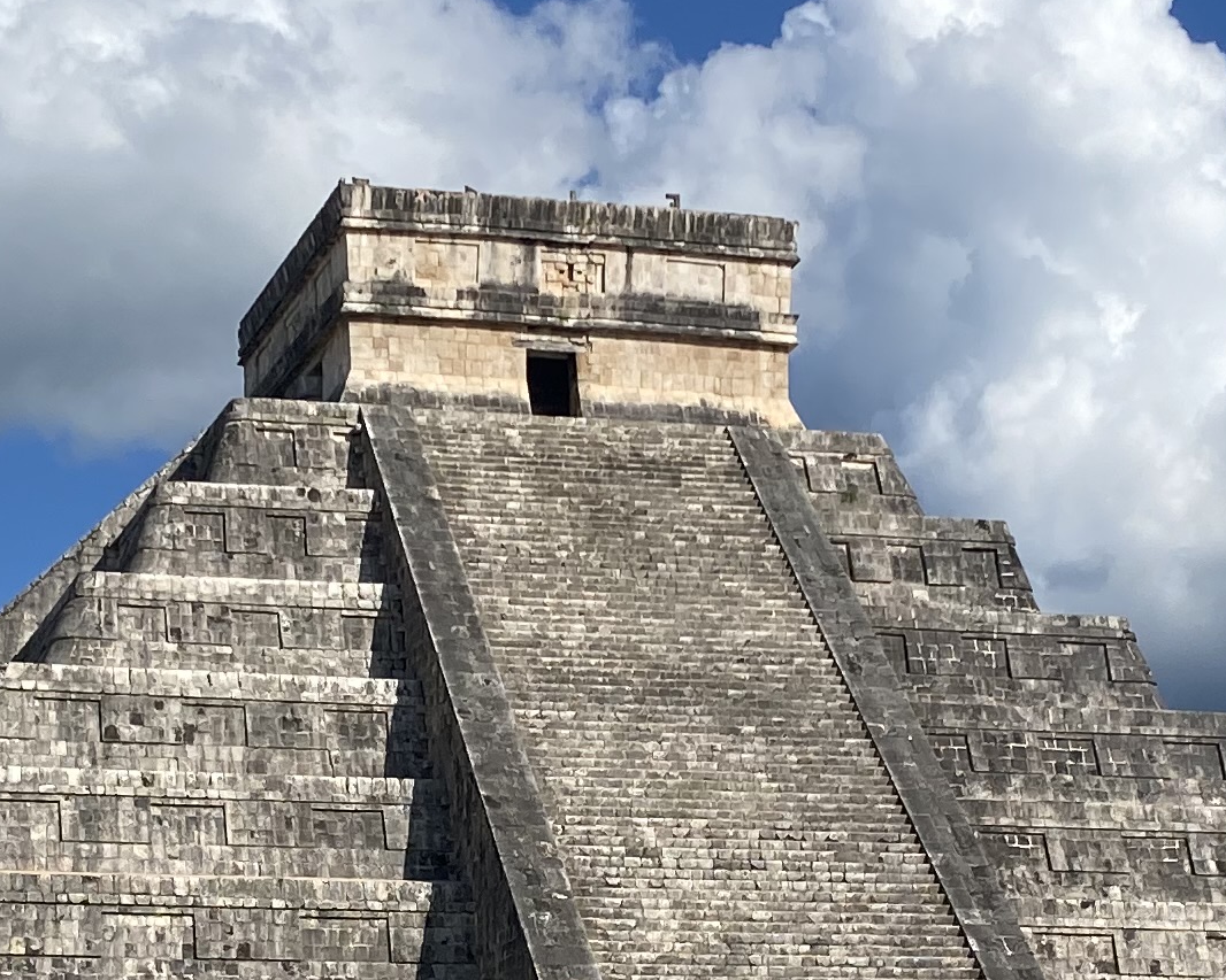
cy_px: 751
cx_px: 543
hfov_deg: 20.0
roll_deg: +0.1
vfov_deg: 15.9
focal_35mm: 96
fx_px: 3484
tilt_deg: +8.9
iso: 32
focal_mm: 4.25
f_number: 1.8
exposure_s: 1/5025
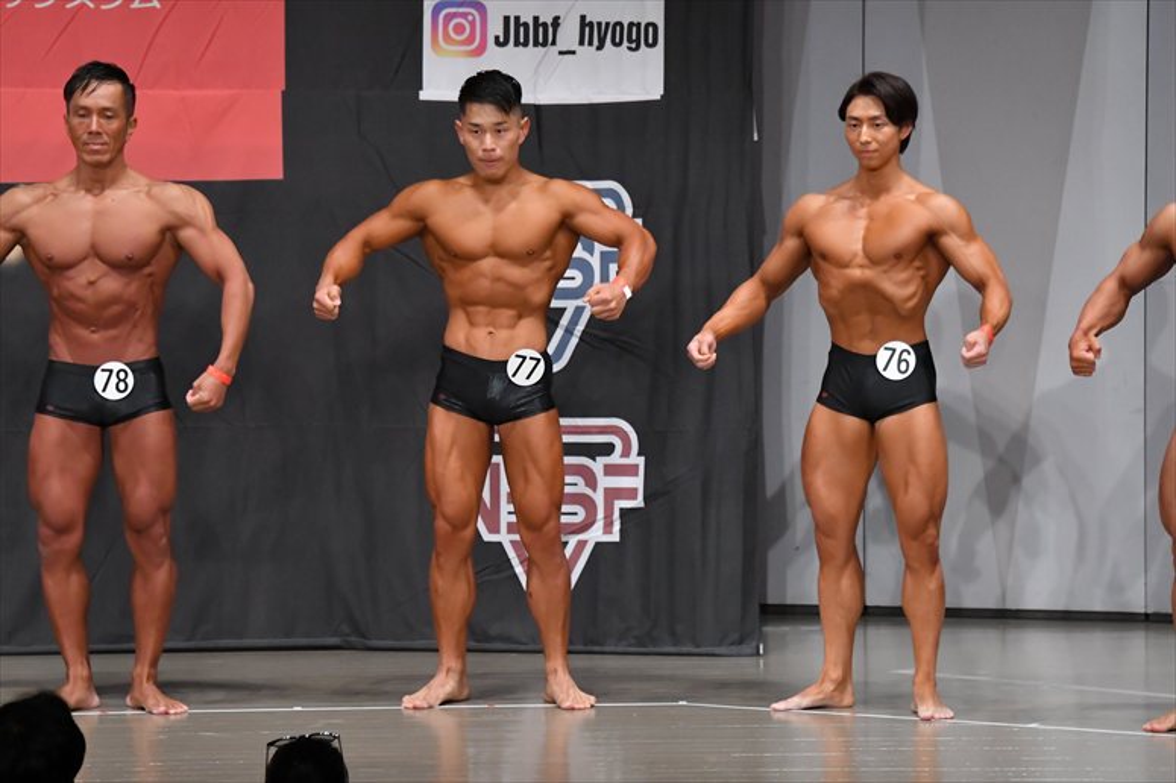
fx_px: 7085
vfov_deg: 6.3
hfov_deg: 9.5
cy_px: 392
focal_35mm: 217
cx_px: 588
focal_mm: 145
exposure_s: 1/400
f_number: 5.6
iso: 5000
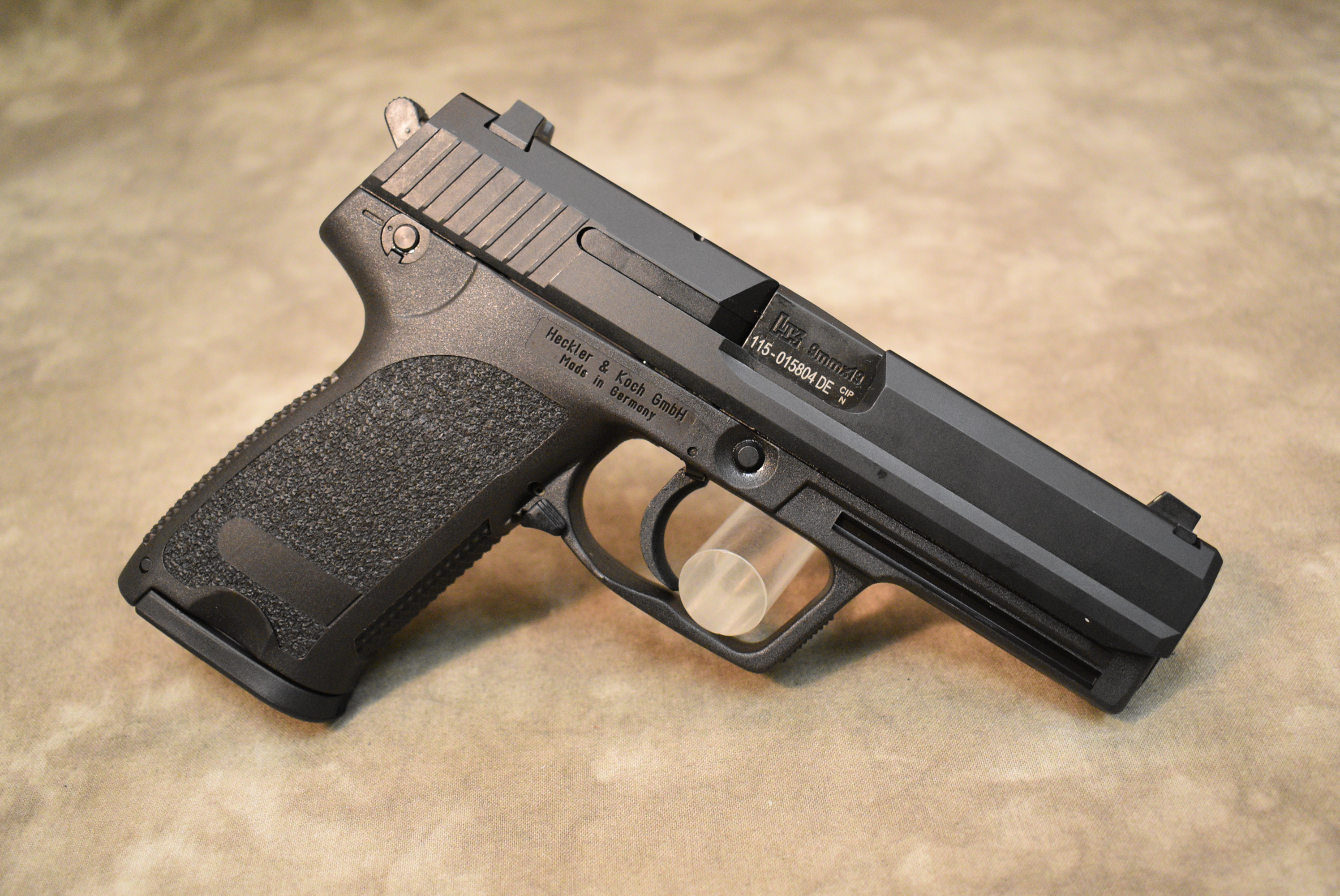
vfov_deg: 35.6
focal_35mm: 38
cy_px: 448
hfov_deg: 51.2
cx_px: 670
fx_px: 1397
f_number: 4
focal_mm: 25
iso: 2500
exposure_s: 1/125
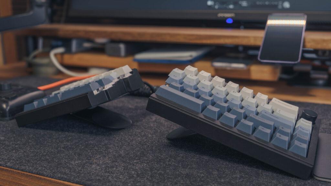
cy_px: 96
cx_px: 160
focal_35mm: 41
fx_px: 360
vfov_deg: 29.0
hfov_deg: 49.3
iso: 160
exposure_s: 1/12
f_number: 4
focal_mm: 25.4
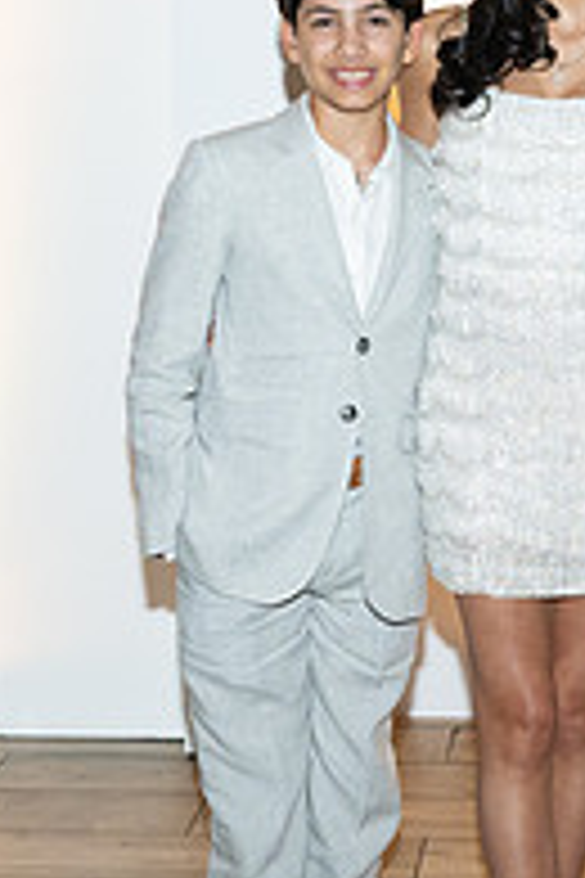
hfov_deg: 14.7
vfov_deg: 22.1
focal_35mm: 92
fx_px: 2242
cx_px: 566
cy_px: 386
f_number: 5.6
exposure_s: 1/80
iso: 1000
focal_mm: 26
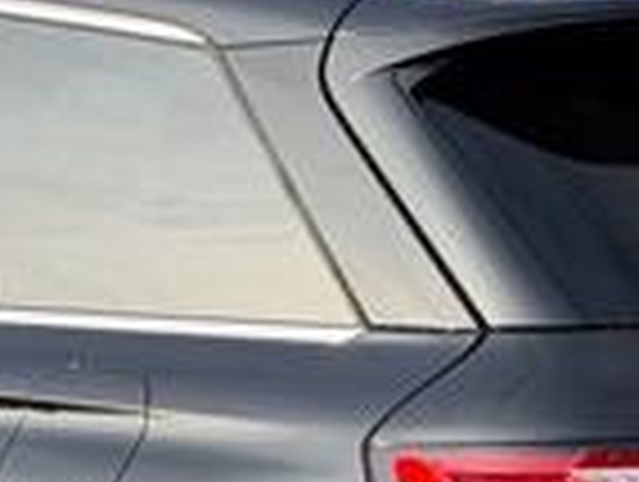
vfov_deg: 6.8
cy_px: 586
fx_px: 3994
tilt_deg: -11.4
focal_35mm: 216
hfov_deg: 9.1
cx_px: 104
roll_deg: +2.8
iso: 64
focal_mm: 6.76
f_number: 1.78
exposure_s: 1/1013
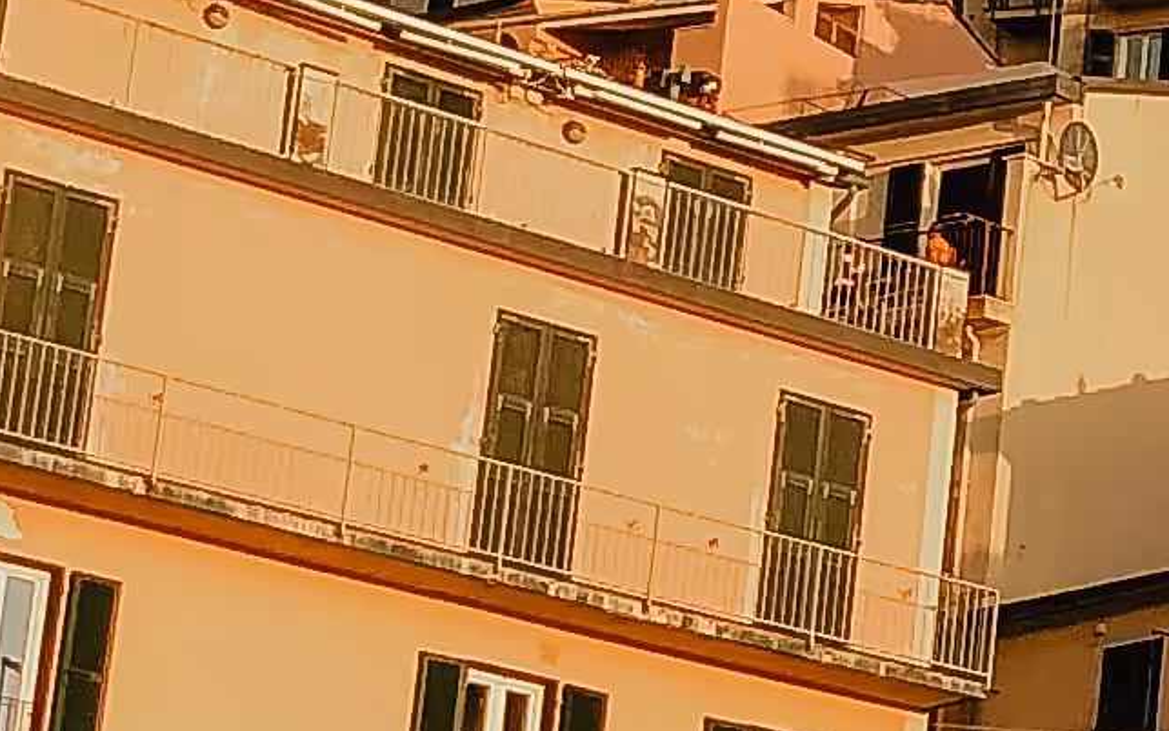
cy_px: 553
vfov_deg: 7.0
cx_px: 2800
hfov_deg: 9.9
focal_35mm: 186
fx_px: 5926
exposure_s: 1/160
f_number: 1.8
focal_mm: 4
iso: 20
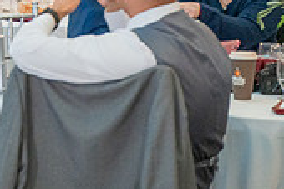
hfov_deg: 7.7
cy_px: -99
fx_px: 2089
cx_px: -105
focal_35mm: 265
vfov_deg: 5.1
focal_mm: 70
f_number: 3.2
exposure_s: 1/200
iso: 1600
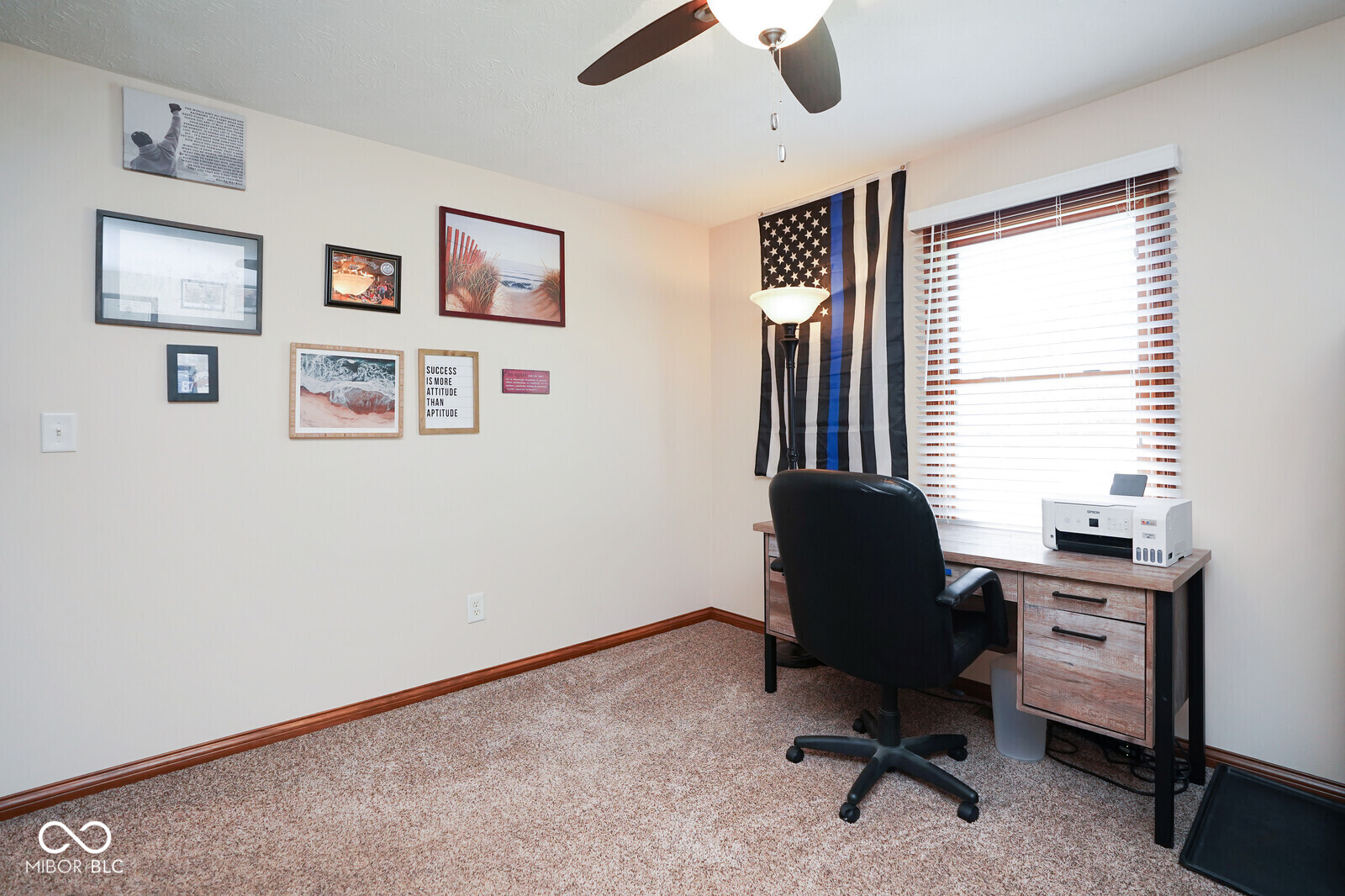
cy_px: 448
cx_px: 672
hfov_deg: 96.7
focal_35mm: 16
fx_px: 598
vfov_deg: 73.7
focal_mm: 16
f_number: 3.5
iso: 1600
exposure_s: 1/160
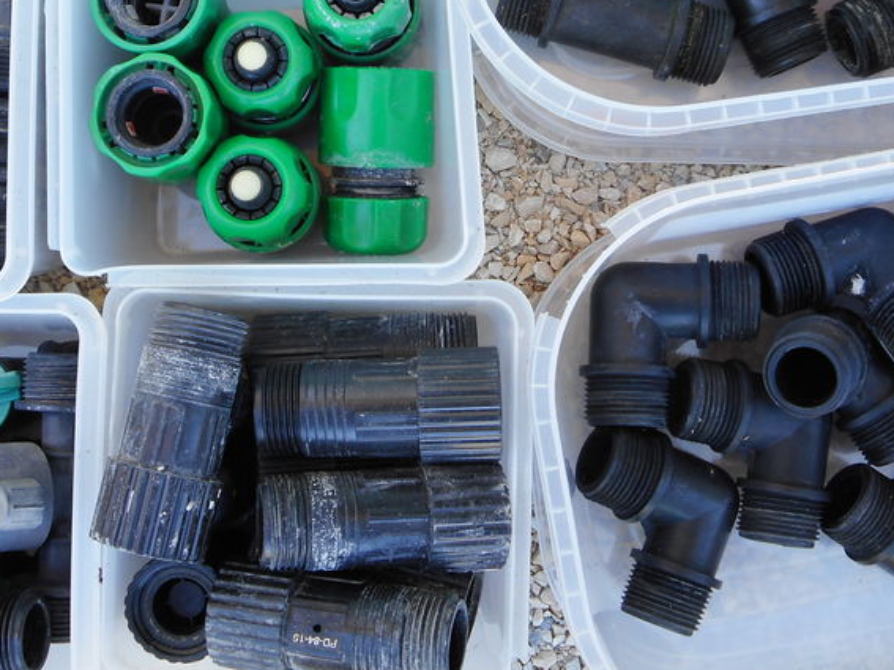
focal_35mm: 60
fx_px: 1549
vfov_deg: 24.1
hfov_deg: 32.1
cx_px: 369
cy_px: 143
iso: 80
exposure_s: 1/30
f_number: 4.2
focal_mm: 6
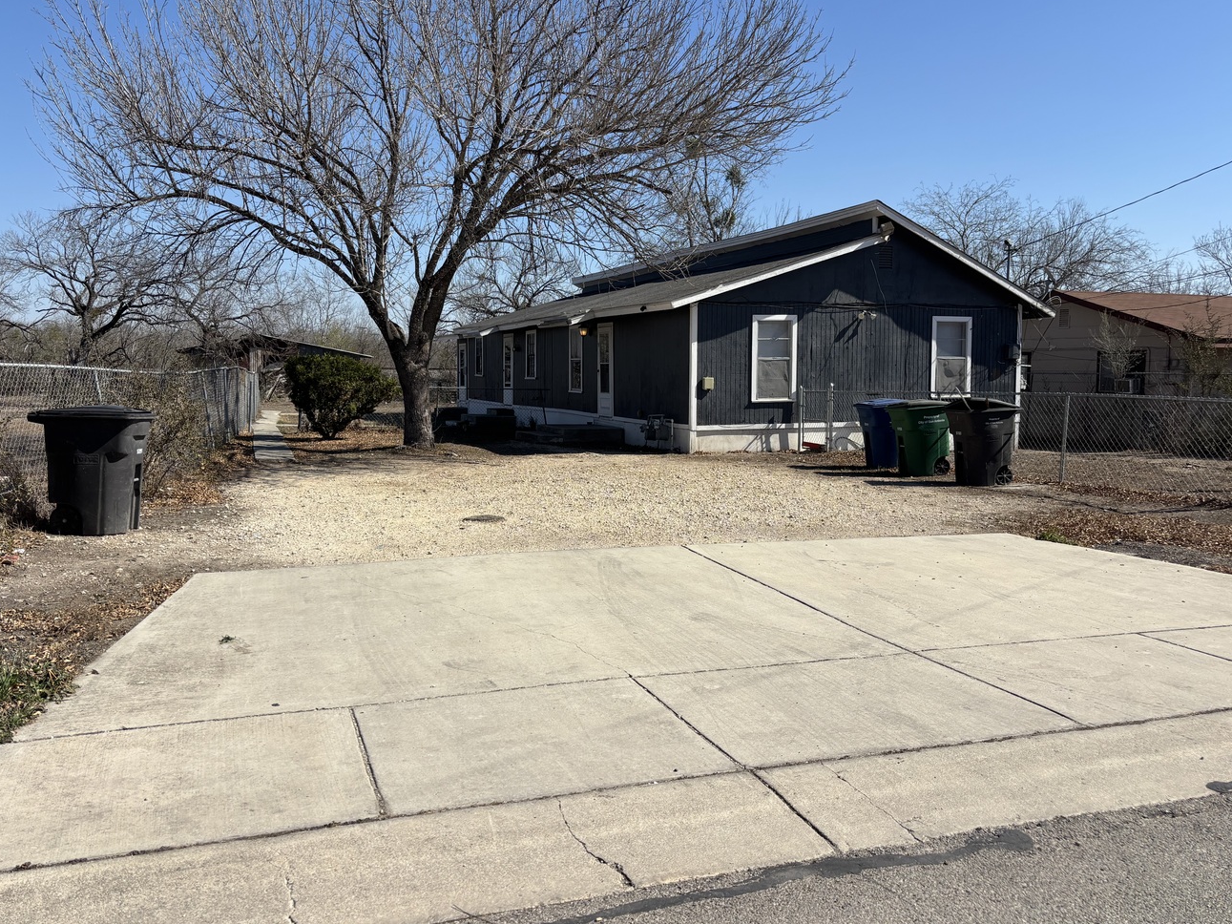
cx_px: 604
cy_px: 432
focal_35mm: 29
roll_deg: -0.4
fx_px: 1032
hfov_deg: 61.7
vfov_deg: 48.2
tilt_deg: -4.2
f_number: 1.6
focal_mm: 5.96
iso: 50
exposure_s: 1/5076
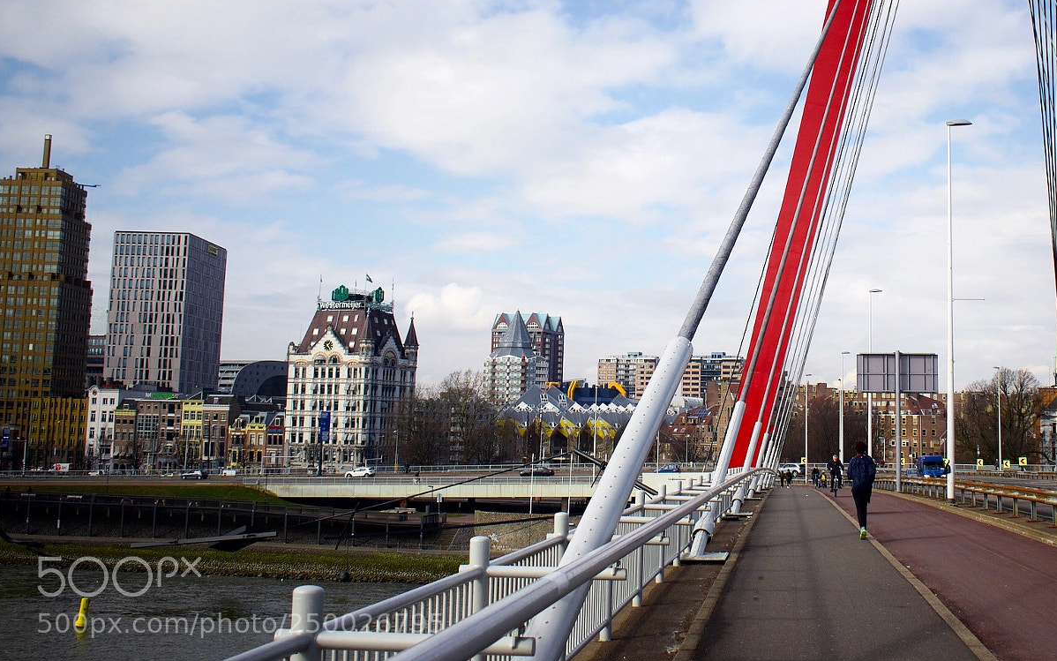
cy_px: 222
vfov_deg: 26.2
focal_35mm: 49
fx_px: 1412
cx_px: 688
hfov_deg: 40.6
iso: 400
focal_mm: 24
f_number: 4
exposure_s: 1/4000
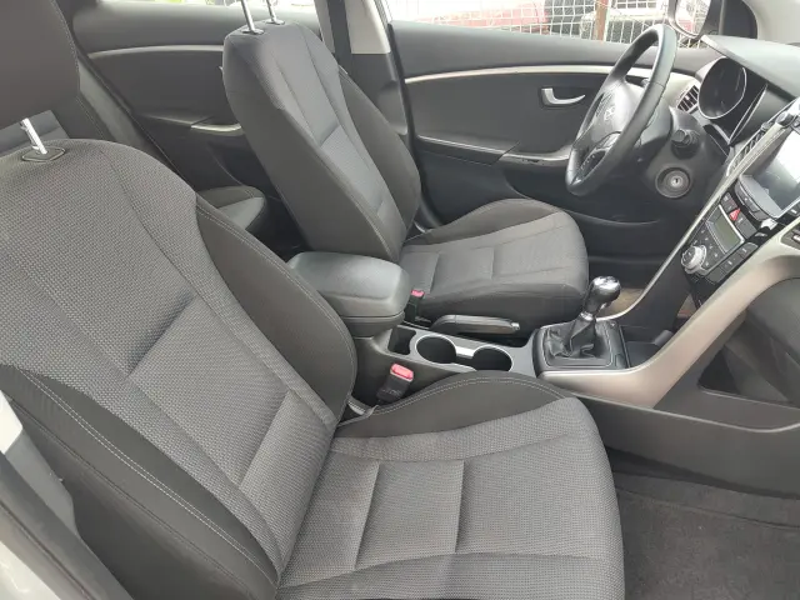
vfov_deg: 58.9
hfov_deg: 73.9
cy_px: 300
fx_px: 532
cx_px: 400
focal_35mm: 23
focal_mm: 5.56
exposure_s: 1/104
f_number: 1.8
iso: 100
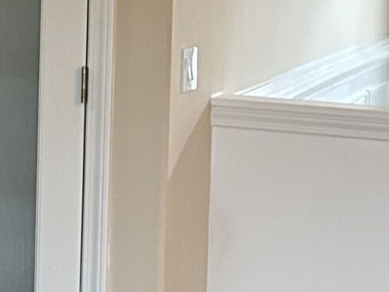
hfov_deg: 10.5
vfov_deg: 9.7
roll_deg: -1.1
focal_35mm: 151
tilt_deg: -1.0
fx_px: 1697
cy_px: -55
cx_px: -664
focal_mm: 6.86
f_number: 1.78
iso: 500
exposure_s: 1/60
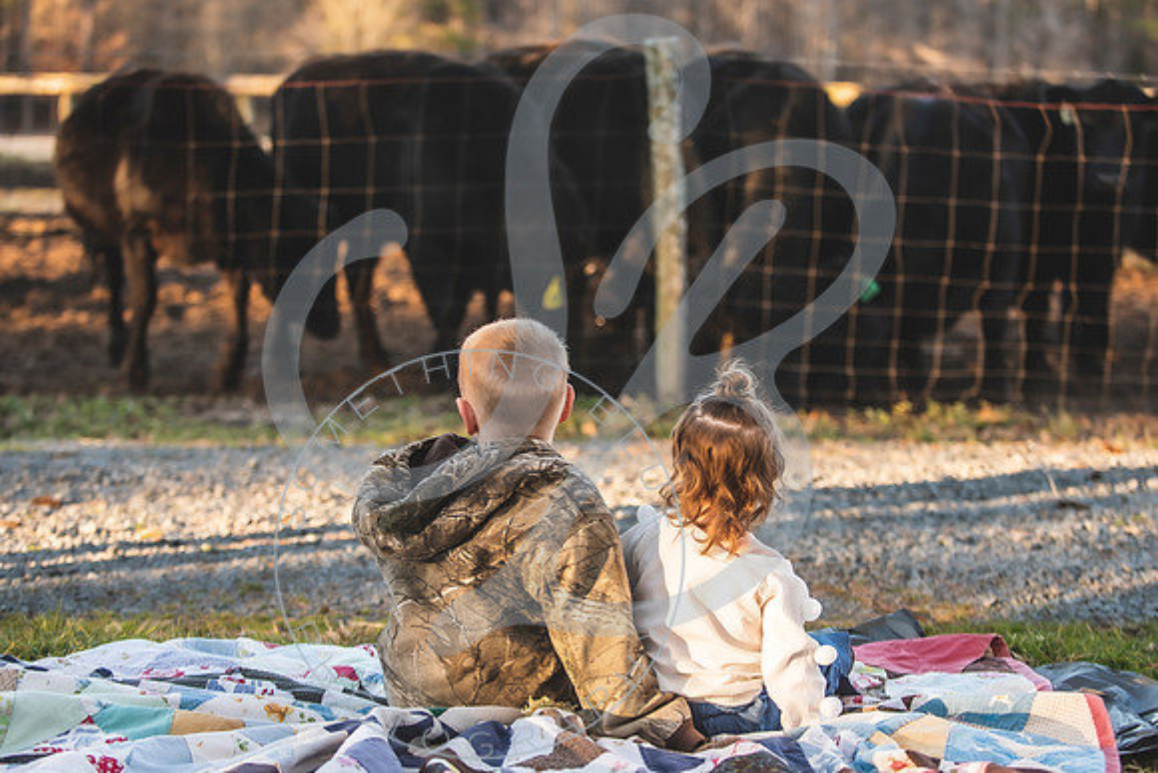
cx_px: 598
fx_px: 2726
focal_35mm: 85
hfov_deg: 24.0
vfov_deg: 16.1
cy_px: 386
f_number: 2.8
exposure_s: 1/320
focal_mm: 70
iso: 160
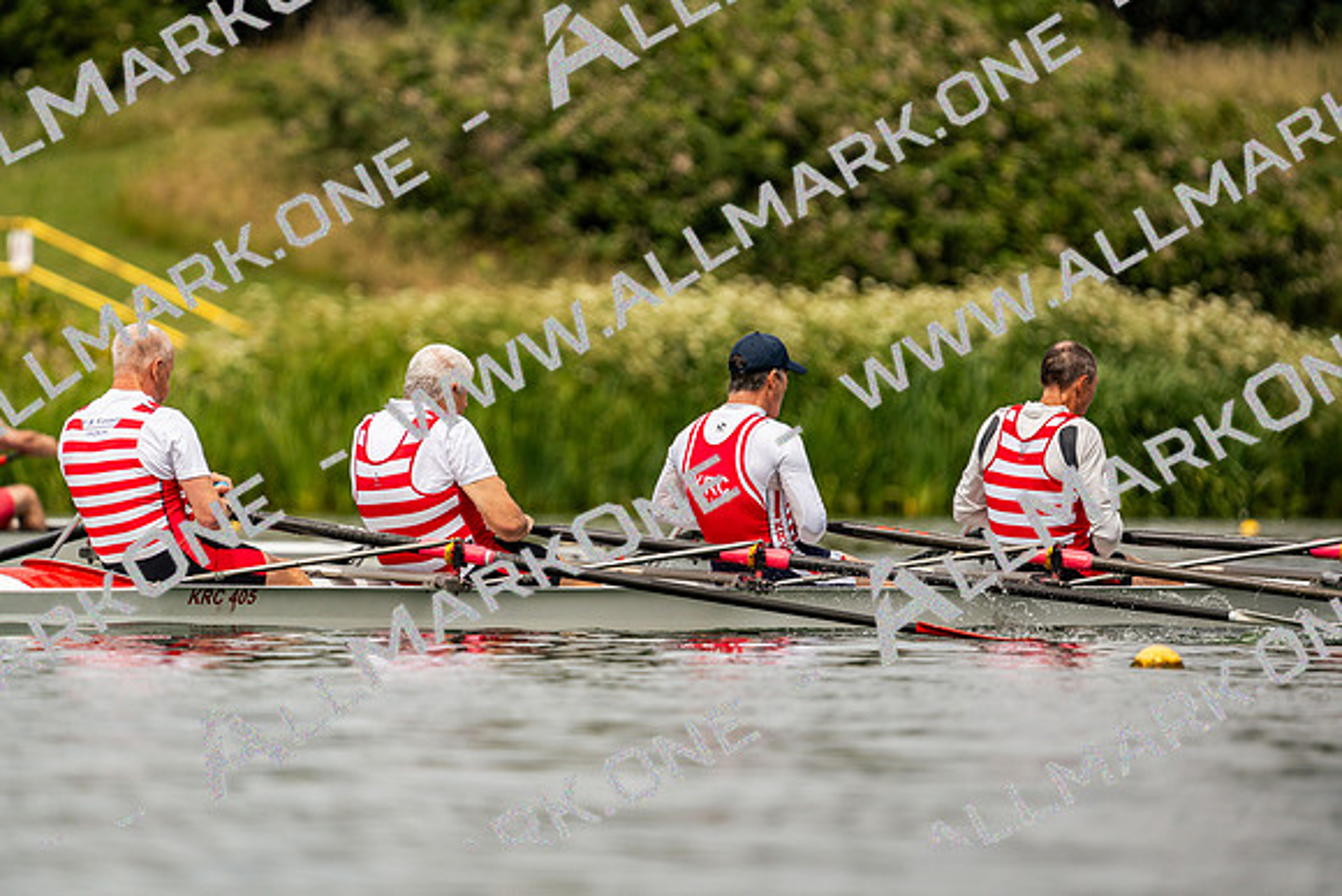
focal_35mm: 600
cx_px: 671
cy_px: 448
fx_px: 22371
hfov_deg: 3.4
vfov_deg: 2.3
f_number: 6.3
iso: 200
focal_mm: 600
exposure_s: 1/2000
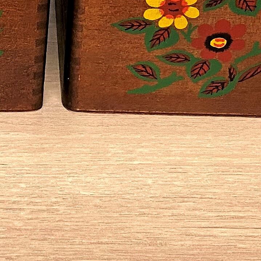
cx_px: -52
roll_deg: +0.1
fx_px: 1100
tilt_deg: -35.6
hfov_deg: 13.2
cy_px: 31
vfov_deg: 13.4
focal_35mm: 129
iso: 160
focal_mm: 4.25
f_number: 1.8
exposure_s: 1/60
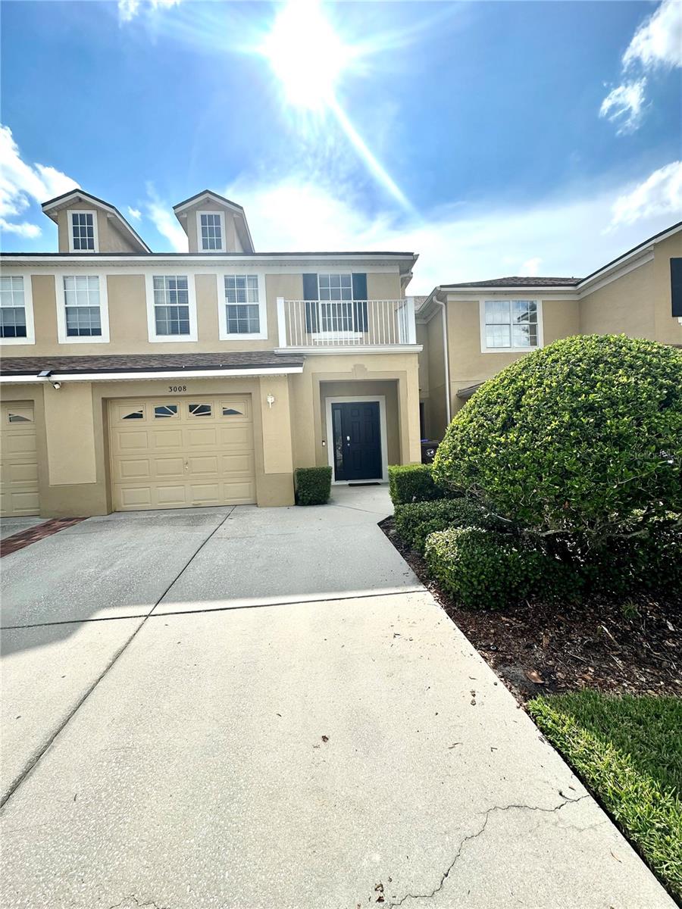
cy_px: 454
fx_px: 368
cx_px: 341
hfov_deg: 85.7
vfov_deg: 102.1
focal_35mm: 14
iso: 50
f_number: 2.2
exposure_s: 1/2398
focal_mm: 2.22
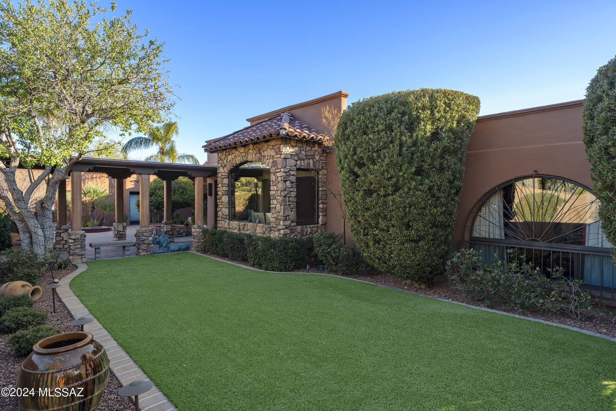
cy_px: 206
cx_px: 308
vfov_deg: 61.9
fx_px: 342
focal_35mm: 20
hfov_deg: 84.0
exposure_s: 1/40
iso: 100
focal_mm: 20
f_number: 9
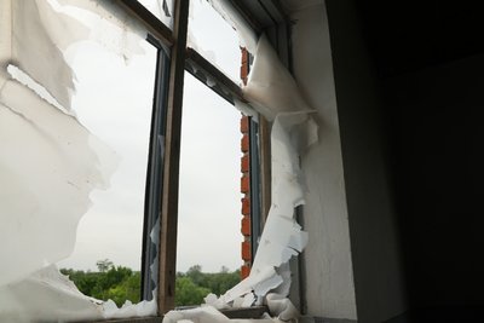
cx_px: 242
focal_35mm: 27
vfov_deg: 48.0
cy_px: 162
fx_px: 363
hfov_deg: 67.4
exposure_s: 1/50
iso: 80
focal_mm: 27
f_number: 9
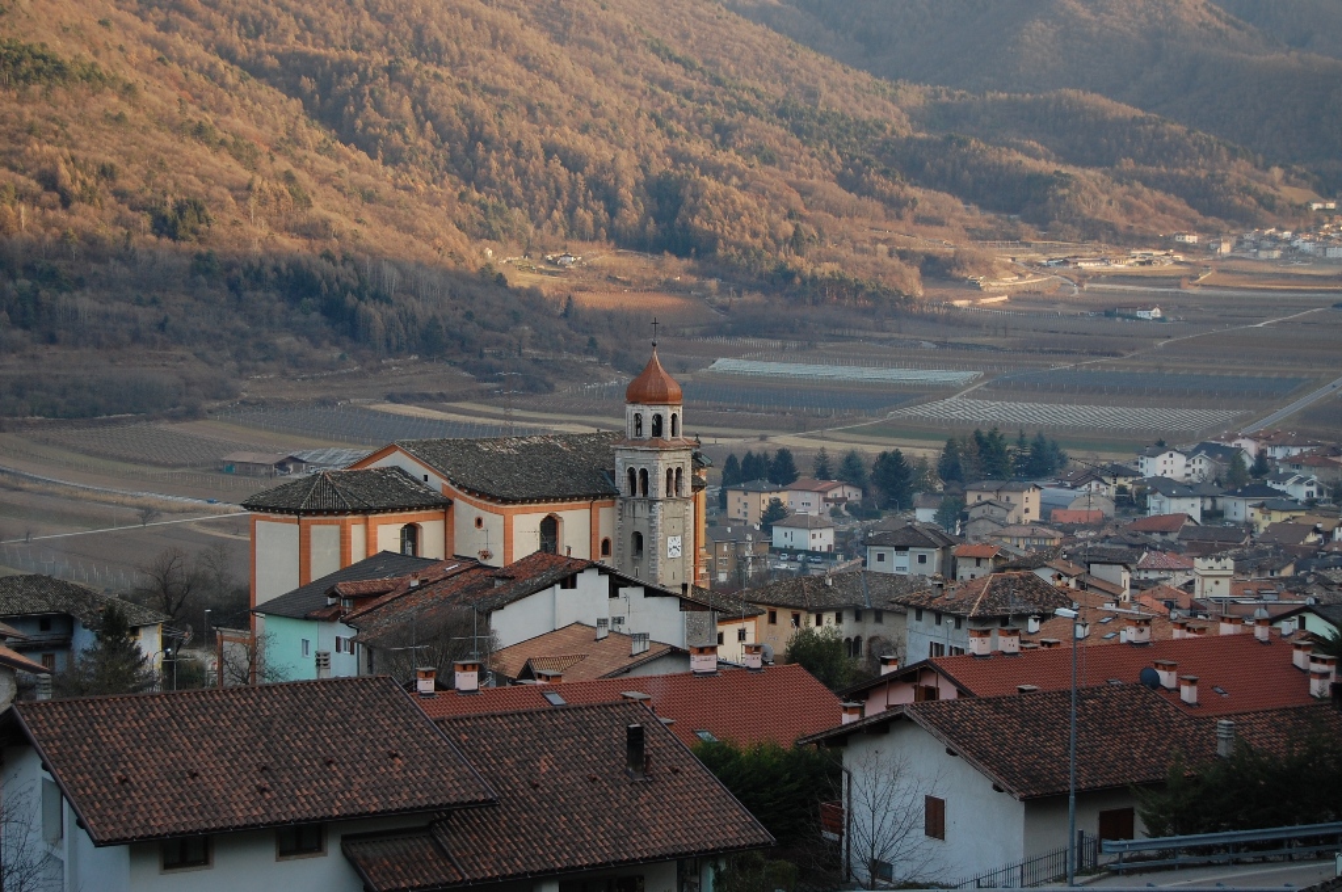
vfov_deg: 19.7
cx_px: 671
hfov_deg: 29.3
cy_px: 446
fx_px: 2570
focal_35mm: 69
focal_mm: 46
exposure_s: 1/160
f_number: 5.6
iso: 400
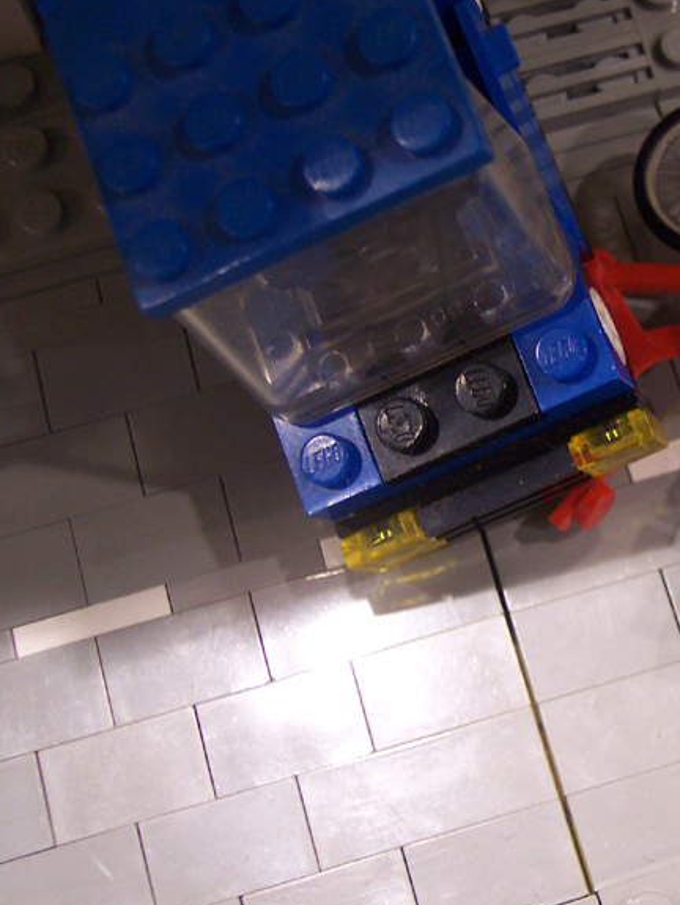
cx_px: 623
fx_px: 1727
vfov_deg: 29.4
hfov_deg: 21.7
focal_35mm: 66
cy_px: 408
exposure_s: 1/15
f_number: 2.8
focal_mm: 8
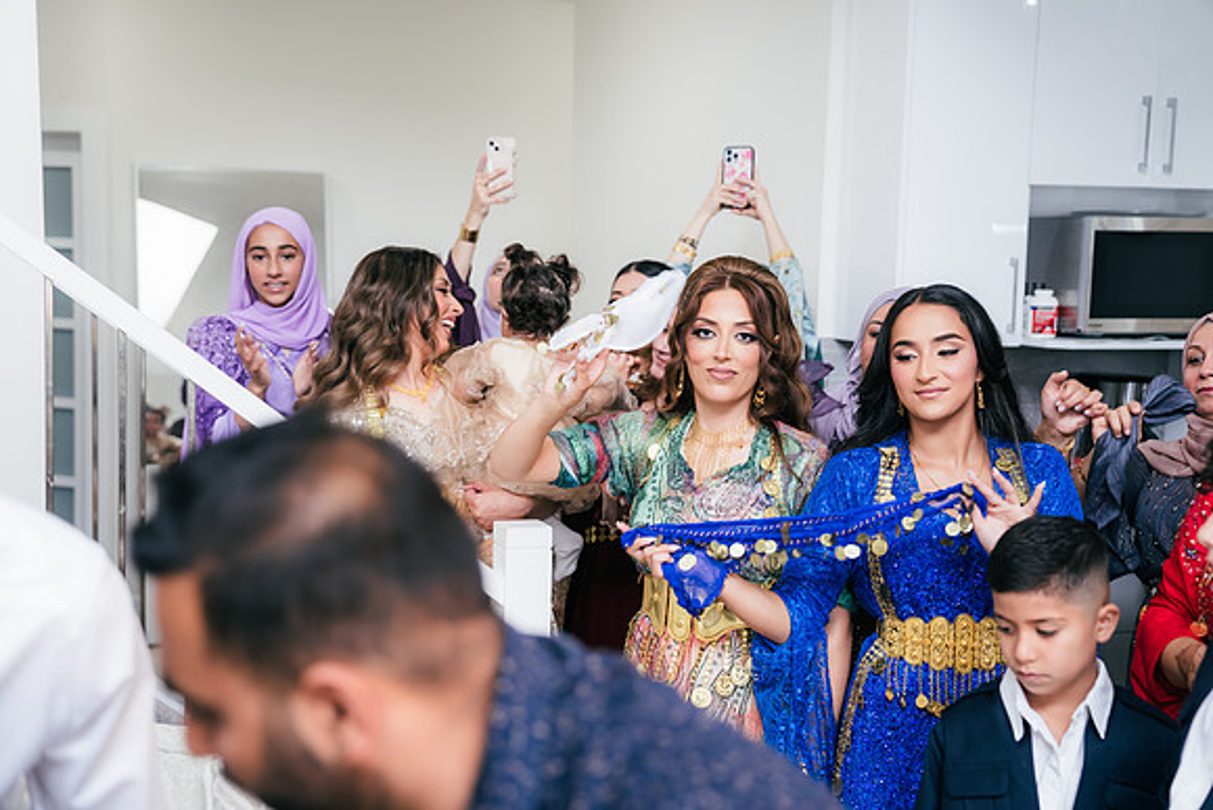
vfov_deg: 28.1
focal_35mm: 48
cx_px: 606
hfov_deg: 41.1
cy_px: 405
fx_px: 1618
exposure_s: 1/160
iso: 800
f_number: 2.8
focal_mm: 48
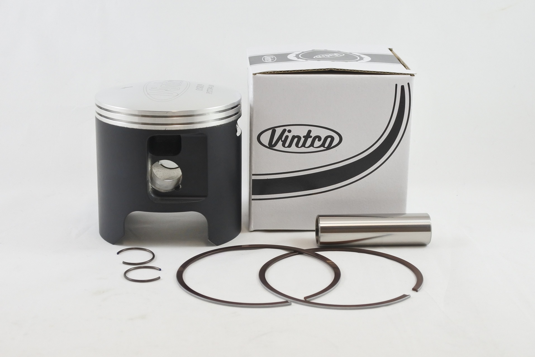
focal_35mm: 47
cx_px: 268
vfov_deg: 28.7
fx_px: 698
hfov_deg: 41.9
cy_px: 178
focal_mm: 17.6
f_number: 4.5
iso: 450
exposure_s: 1/125
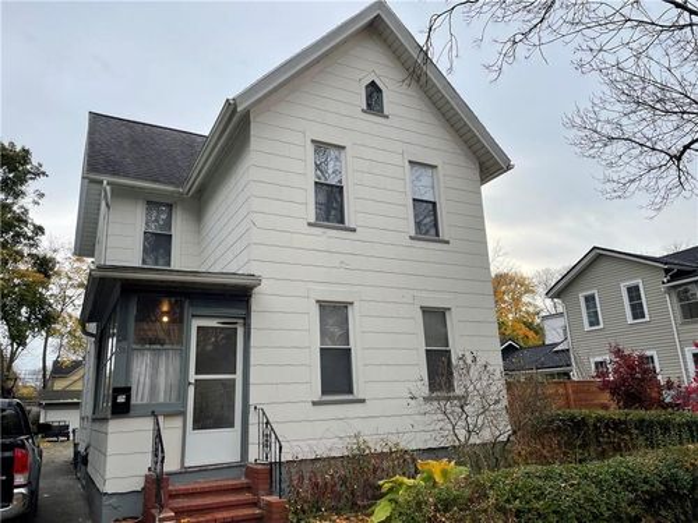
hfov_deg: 67.3
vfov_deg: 53.1
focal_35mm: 26
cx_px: 349
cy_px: 262
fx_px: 524
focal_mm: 4.2
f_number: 1.6
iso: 32
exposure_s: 1/1261
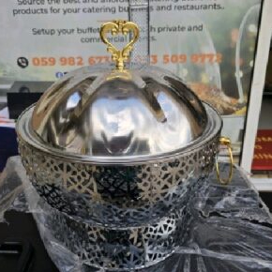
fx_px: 249
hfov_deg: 57.3
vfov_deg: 56.9
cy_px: 111
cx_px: 132
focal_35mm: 28
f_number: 1.7
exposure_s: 1/182
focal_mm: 6.3
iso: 20
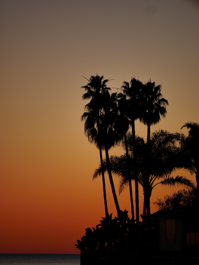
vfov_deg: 6.6
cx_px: 100
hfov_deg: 5.0
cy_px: 132
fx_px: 2299
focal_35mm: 300
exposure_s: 1/400
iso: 200
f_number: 5.6
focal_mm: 150
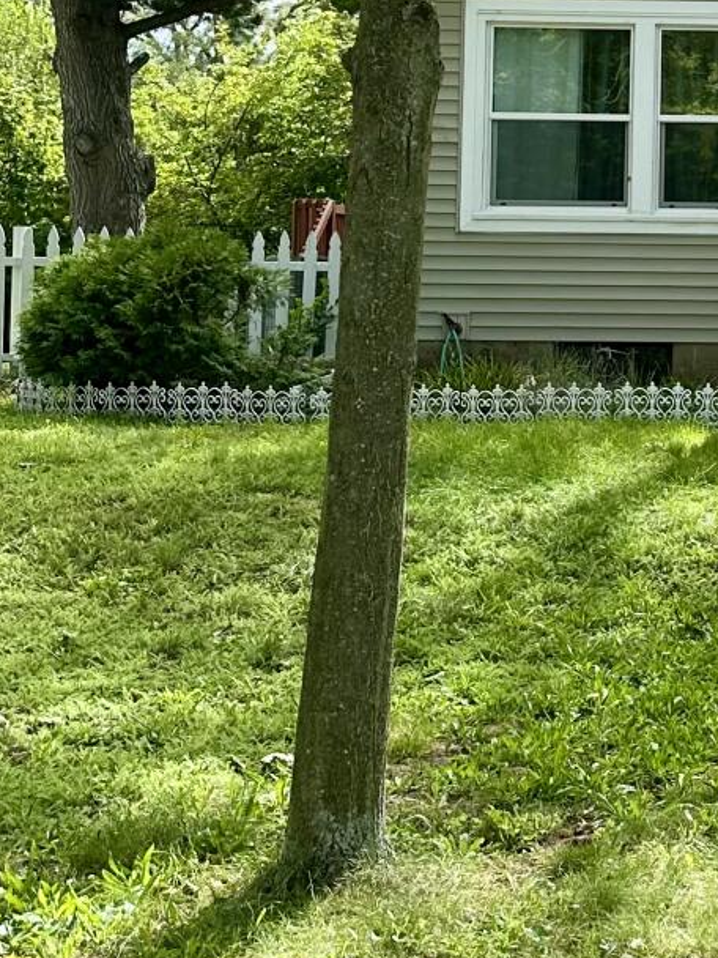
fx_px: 2185
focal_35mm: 79
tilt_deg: +2.8
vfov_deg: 24.3
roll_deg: -1.4
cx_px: 967
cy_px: 184
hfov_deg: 17.4
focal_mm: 6.86
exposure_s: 1/1321
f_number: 1.78
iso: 80
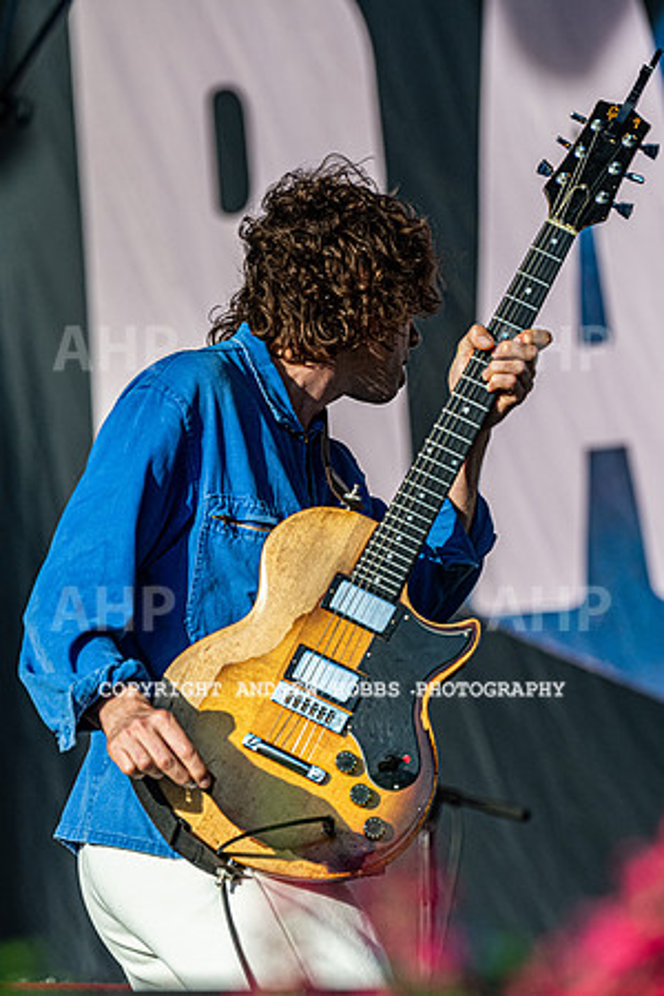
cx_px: 411
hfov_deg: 5.7
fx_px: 6639
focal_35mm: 240
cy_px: 498
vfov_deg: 8.6
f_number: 3.2
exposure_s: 1/6400
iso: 640
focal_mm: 160
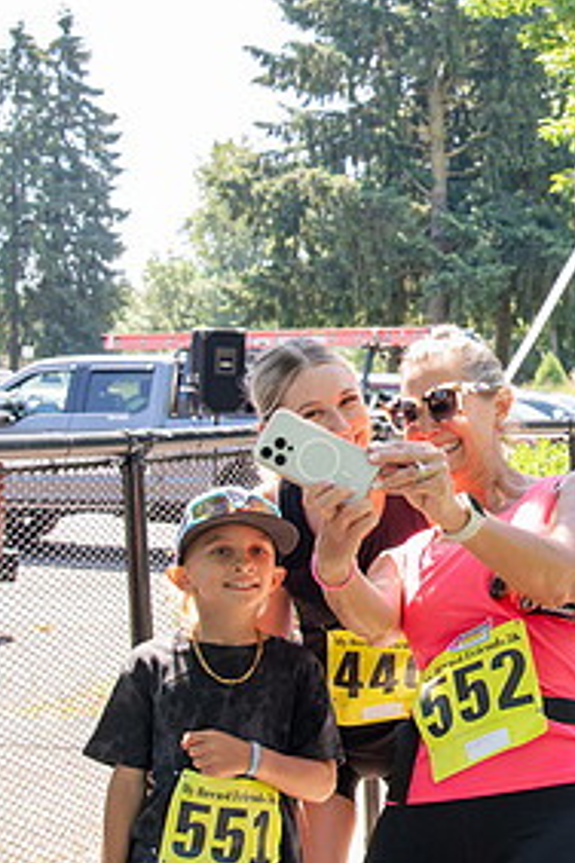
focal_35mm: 74
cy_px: 331
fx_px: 1773
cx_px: 710
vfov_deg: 27.3
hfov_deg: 17.5
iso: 500
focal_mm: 24
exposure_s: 1/400
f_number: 4
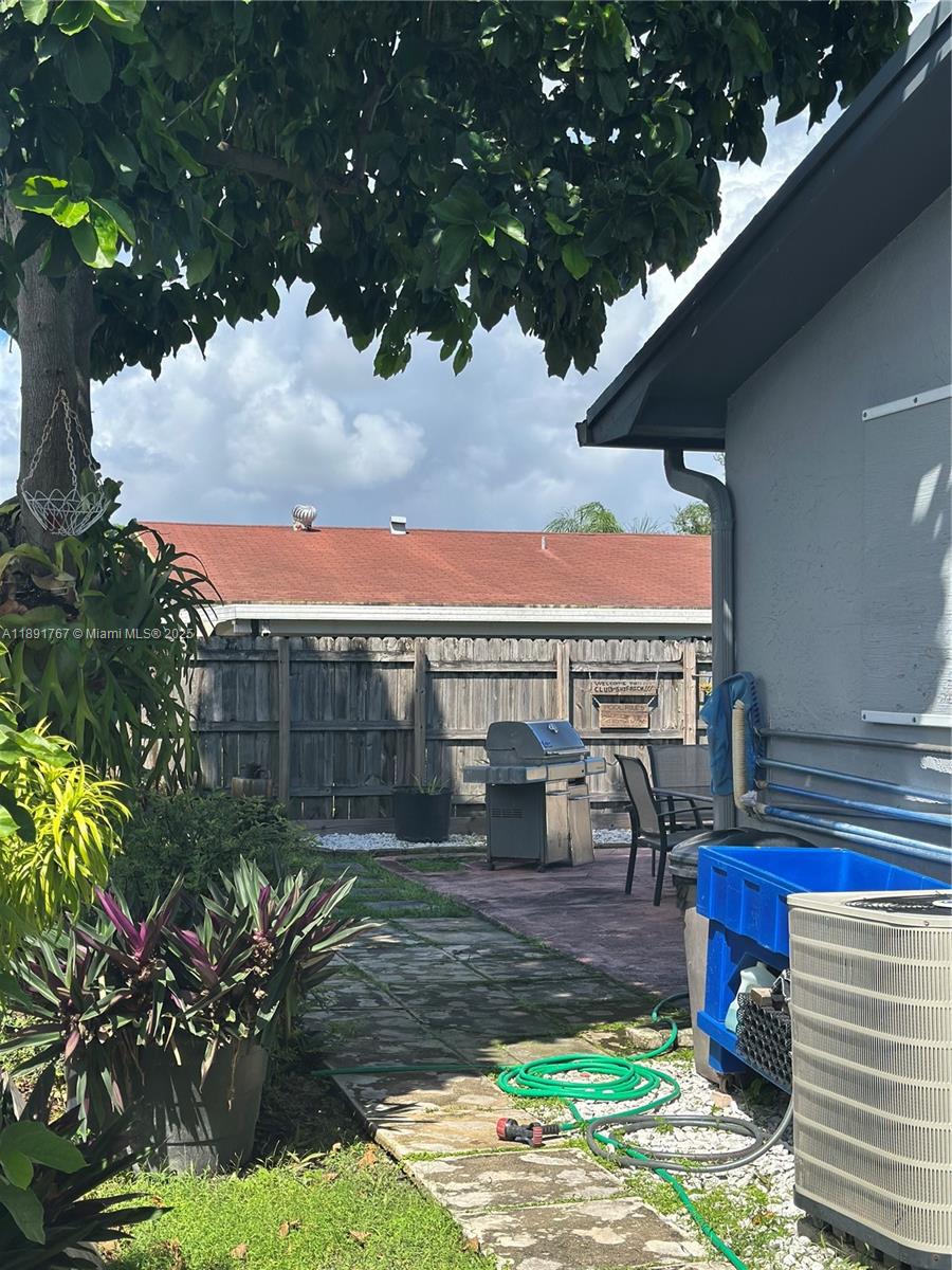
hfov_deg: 30.3
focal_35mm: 48
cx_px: 476
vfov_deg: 39.7
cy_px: 635
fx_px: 1760
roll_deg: -0.4
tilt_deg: +3.0
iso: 100
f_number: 1.78
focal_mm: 6.86
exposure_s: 1/4566
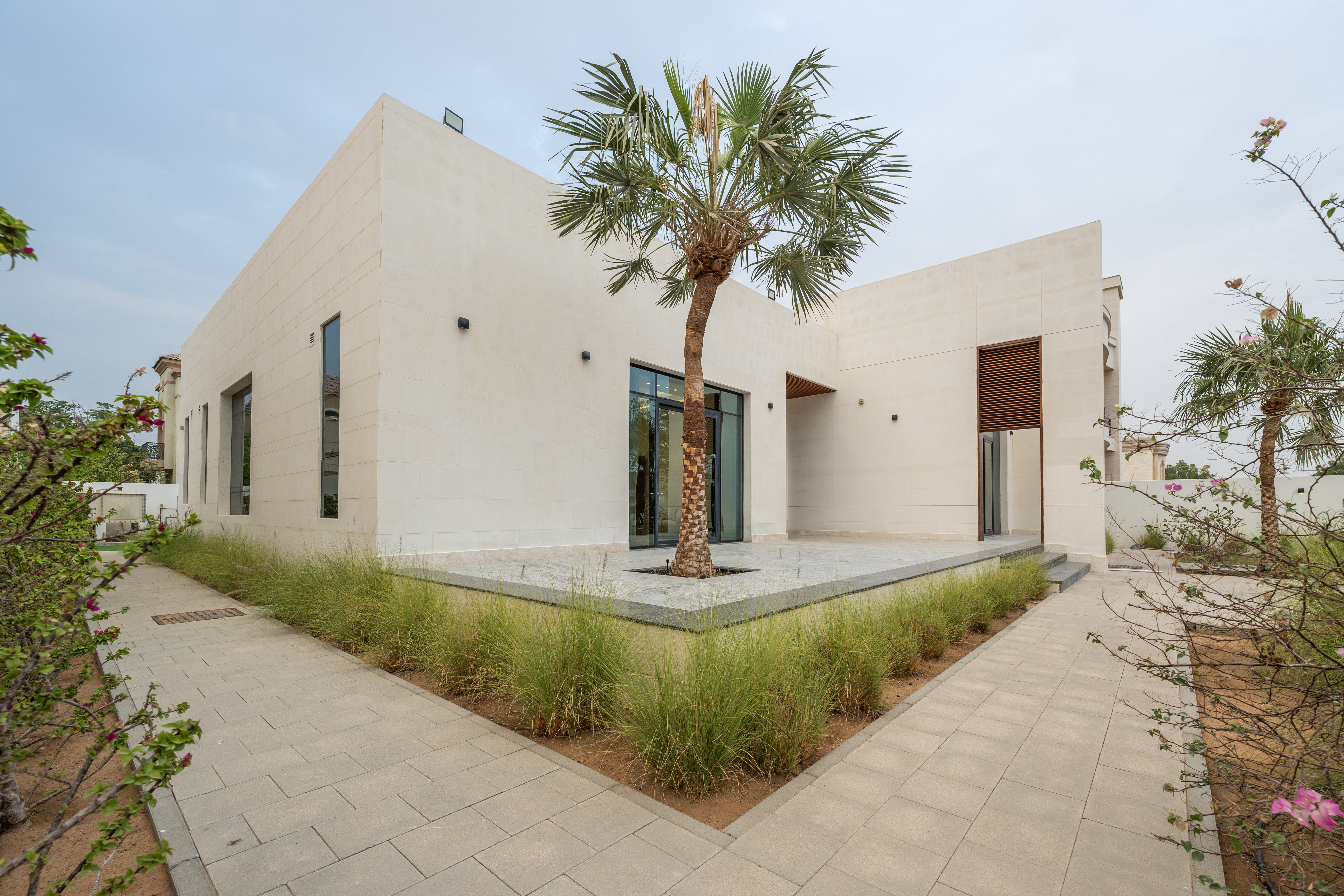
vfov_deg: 81.2
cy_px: 448
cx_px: 672
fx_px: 523
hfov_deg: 104.3
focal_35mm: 14
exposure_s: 1/40
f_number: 7.1
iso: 200
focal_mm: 14
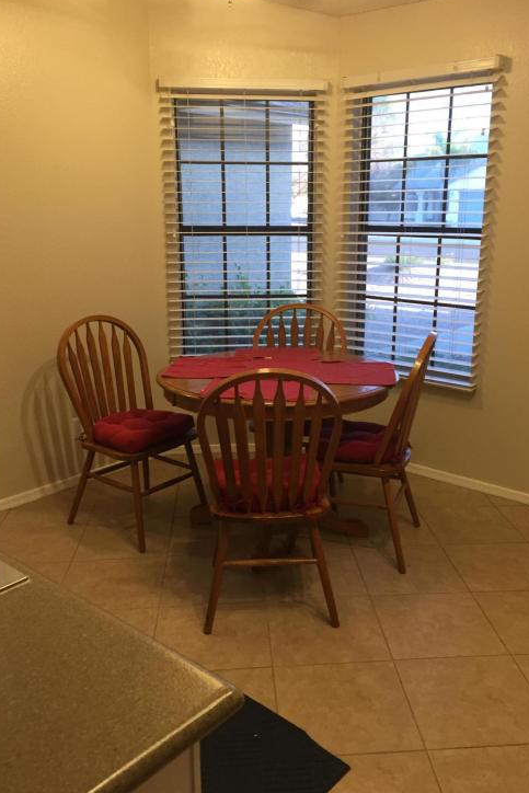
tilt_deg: -15.9
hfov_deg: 41.1
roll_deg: +1.0
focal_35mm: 32
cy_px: 390
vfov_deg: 58.7
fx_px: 705
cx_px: 288
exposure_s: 1/30
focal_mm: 4.15
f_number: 2.2
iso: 100
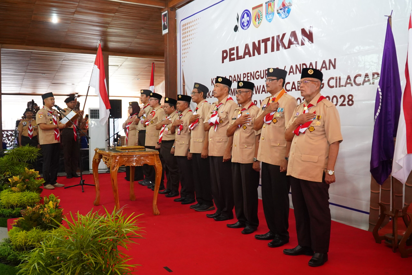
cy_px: 138
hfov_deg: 60.3
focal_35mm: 31
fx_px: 355
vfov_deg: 42.3
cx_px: 206
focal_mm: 21
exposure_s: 1/125
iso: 3200
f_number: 4
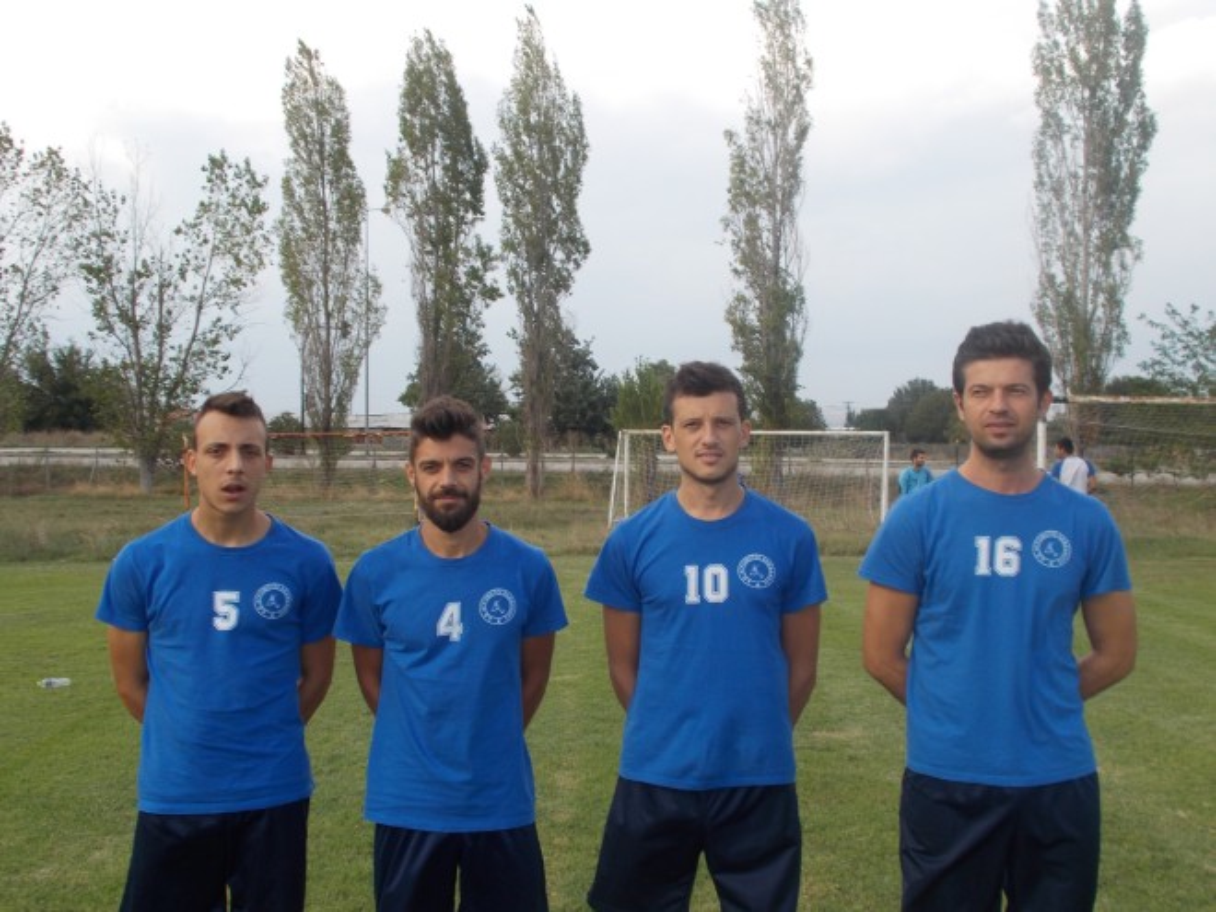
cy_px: 456
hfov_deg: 47.9
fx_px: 1370
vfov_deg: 36.8
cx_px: 608
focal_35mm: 39
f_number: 3.9
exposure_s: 1/250
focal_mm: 6.9
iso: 80
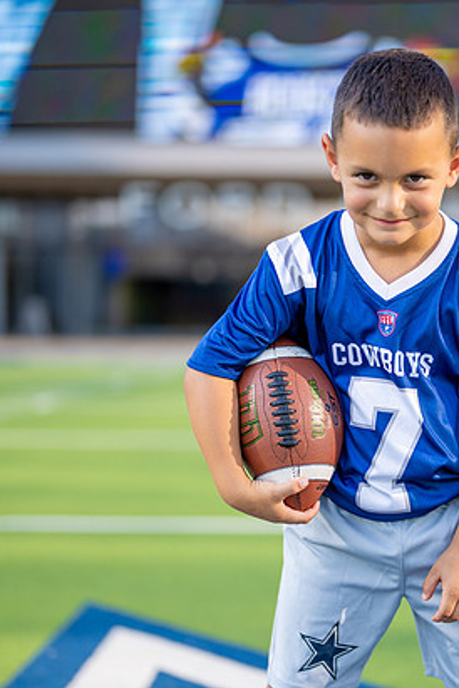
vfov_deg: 22.1
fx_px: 1759
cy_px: 361
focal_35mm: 92
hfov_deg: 14.7
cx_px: 439
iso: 125
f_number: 1.2
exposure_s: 1/4000
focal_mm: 50
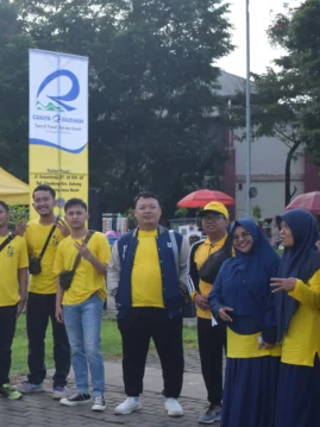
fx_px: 876
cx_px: -27
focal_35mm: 71
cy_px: 296
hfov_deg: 19.8
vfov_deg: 27.2
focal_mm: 23
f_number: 3.8
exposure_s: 1/320
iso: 200
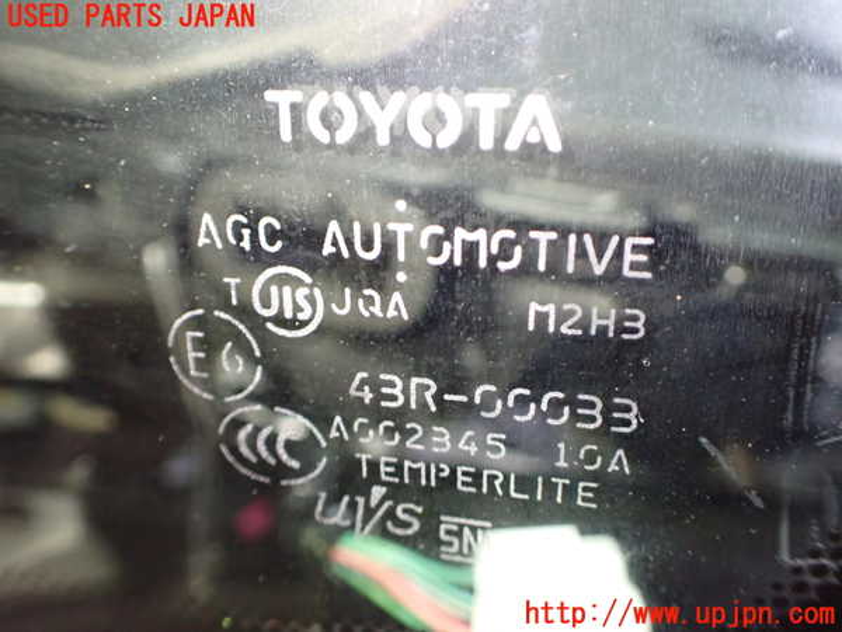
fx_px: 730
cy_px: 316
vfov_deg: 46.8
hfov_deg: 60.0
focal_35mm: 30
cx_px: 421
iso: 1000
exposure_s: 1/30
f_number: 2.3
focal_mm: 5.4
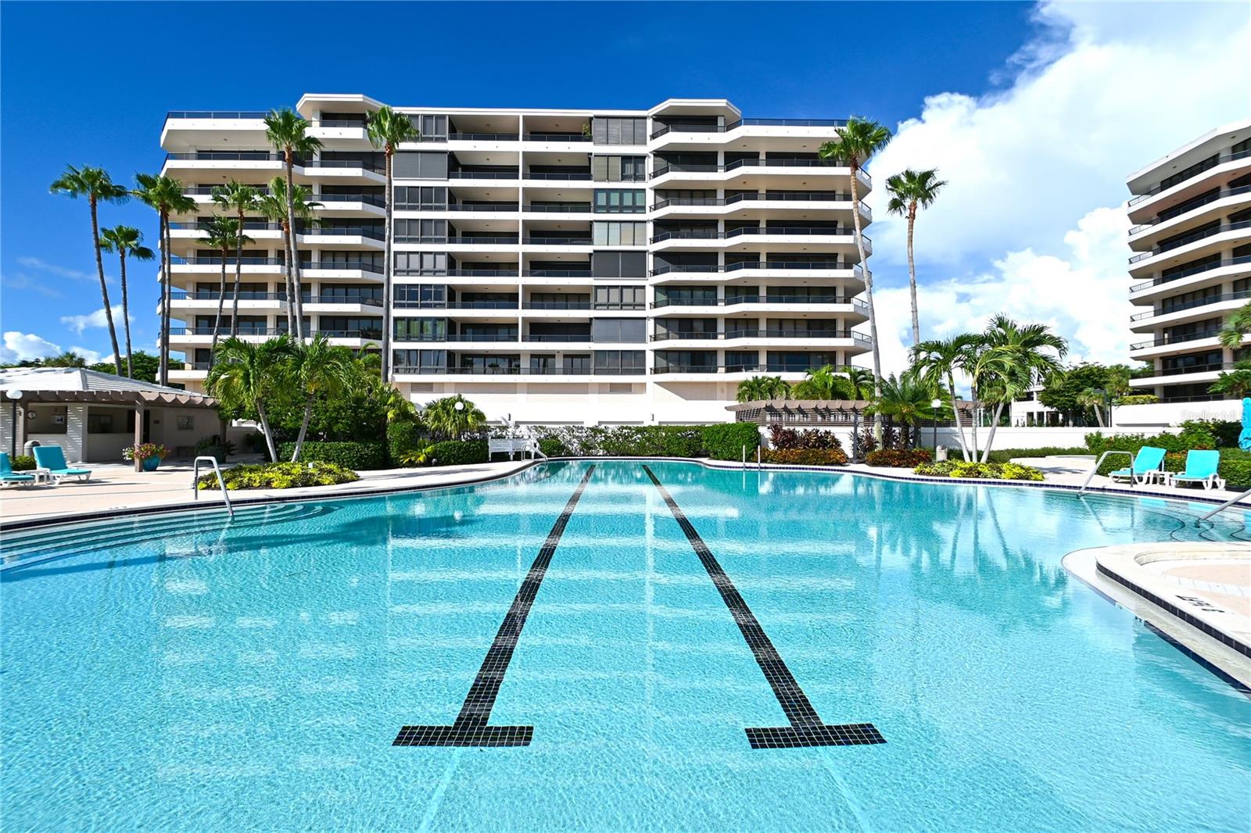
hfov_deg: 100.4
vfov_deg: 77.3
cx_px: 626
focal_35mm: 15
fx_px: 521
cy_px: 416
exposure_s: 1/400
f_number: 8
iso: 100
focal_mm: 10
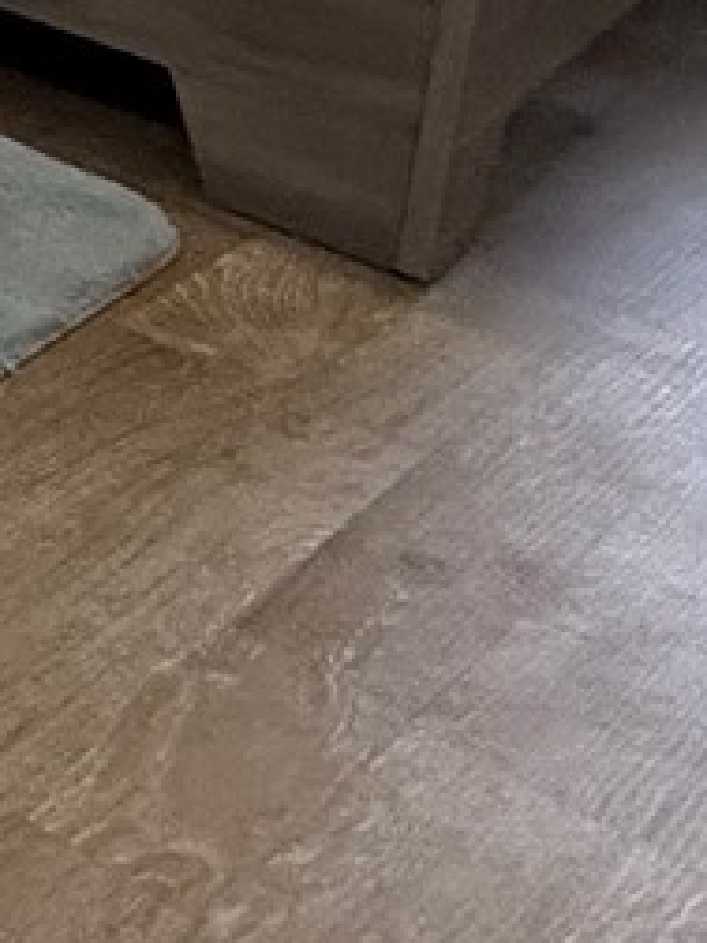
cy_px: -838
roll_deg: -1.5
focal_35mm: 89
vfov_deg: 17.2
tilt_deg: -7.4
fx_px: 2424
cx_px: -2039
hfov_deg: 8.5
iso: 250
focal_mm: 2.22
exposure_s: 1/60
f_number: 2.2
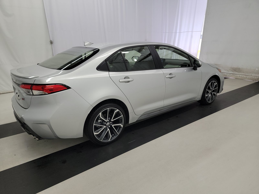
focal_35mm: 24
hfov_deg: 71.6
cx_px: 130
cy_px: 97
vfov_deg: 56.8
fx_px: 180
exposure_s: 1/59
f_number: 1.8
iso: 129
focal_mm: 6.7
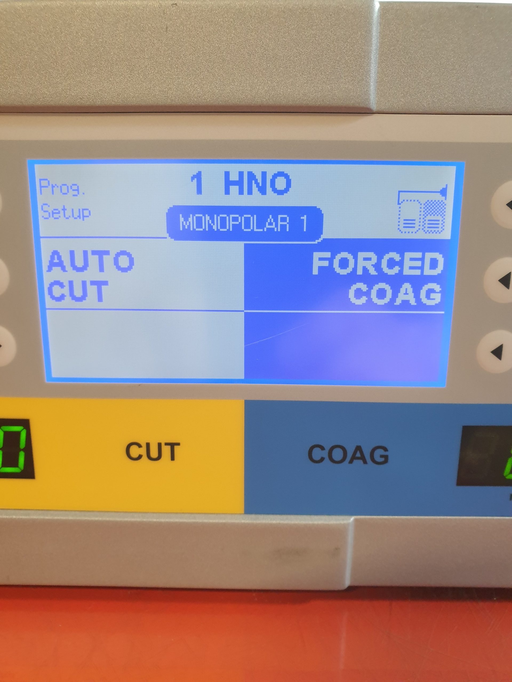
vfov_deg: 67.3
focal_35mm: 26
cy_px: 341
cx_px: 256
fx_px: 513
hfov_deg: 53.1
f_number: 2.4
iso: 320
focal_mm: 4.3
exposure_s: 1/50
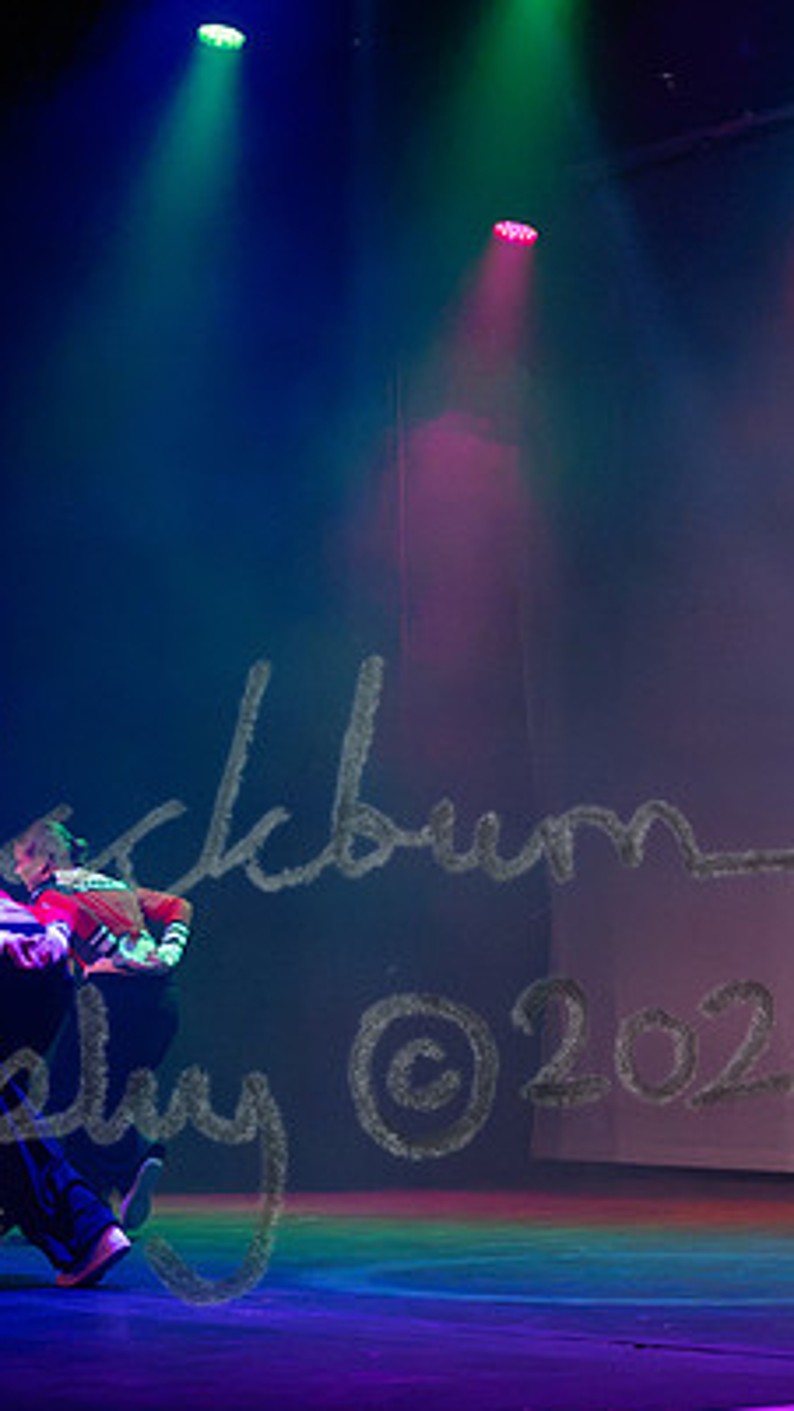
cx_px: -28
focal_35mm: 88
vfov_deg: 24.2
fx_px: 3295
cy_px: 702
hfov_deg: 13.5
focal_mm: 50
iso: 6400
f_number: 5
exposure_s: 1/400
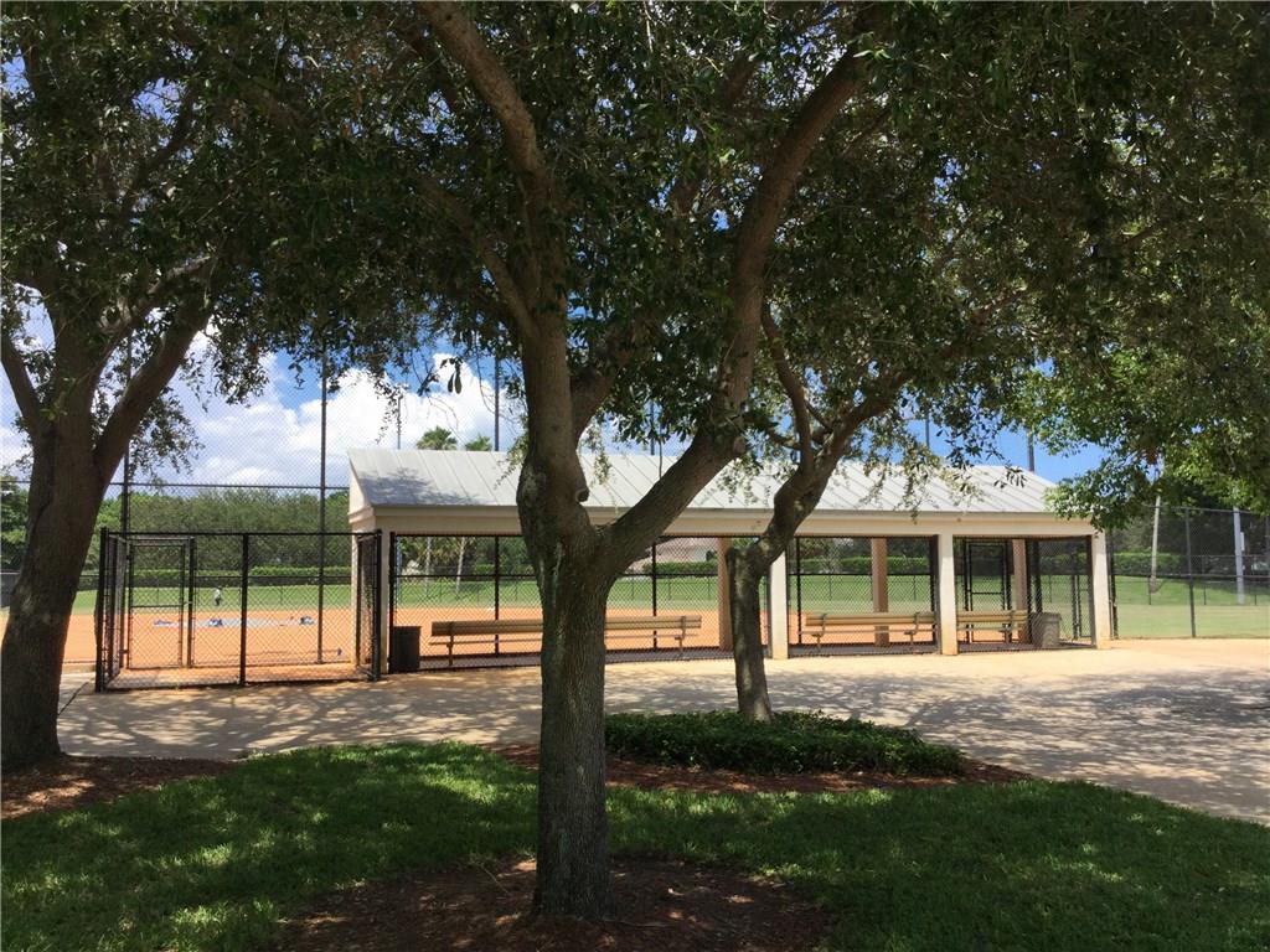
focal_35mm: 31
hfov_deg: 58.4
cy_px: 476
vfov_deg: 45.4
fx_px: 1137
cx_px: 635
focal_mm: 3.3
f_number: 2.4
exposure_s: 1/849
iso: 25
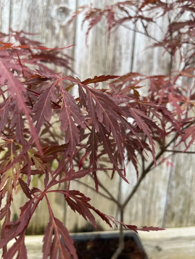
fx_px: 195
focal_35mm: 26
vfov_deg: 67.3
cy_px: 130
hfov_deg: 53.1
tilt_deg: -7.7
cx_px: 98
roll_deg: -5.6
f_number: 1.6
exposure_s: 1/260
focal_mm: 5.1
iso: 40
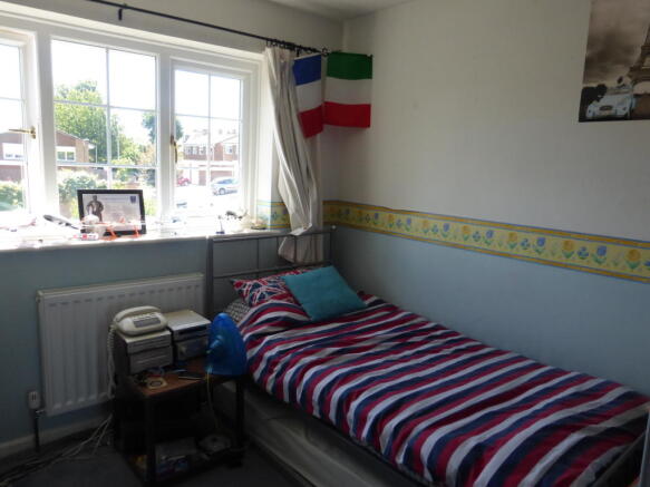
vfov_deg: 54.9
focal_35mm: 25
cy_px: 244
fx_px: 469
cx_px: 325
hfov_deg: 69.4
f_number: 3.3
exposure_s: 1/250
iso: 250
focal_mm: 4.3
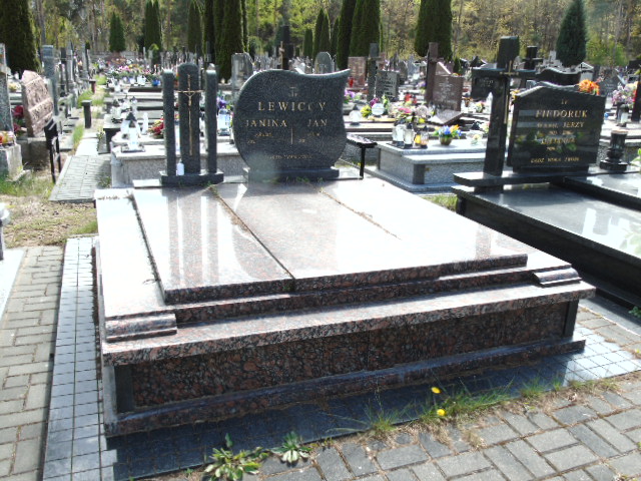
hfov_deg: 61.7
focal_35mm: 29
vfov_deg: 48.2
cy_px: 240
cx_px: 320
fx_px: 537
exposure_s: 1/250
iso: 80
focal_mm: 5.2
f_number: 3.6
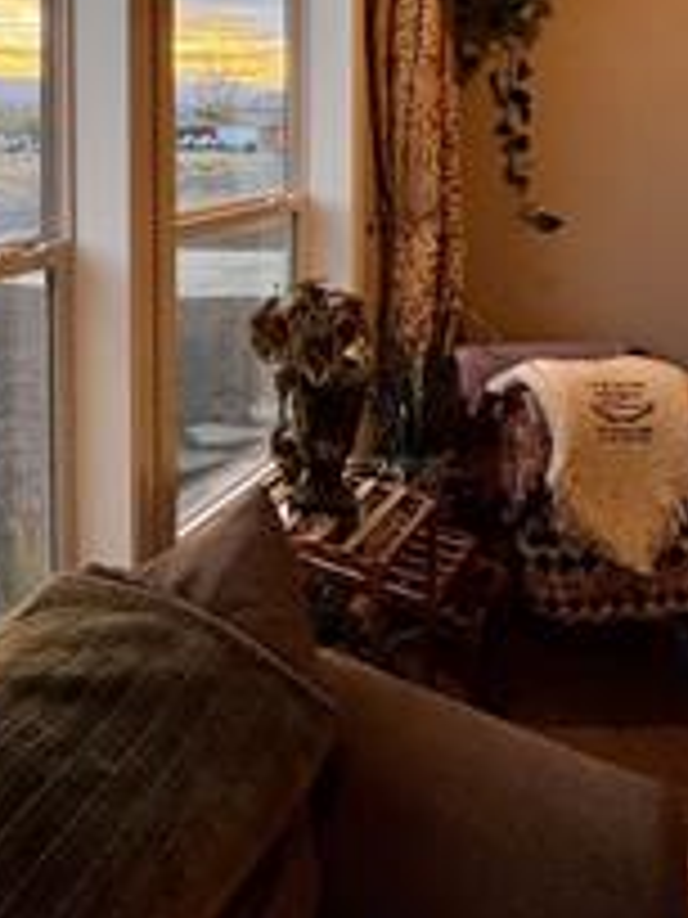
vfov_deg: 50.7
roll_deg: +0.7
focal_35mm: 33
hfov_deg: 40.3
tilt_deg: -2.0
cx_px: 94
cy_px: 140
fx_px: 875
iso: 100
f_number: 2.2
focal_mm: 2.22
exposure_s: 1/120
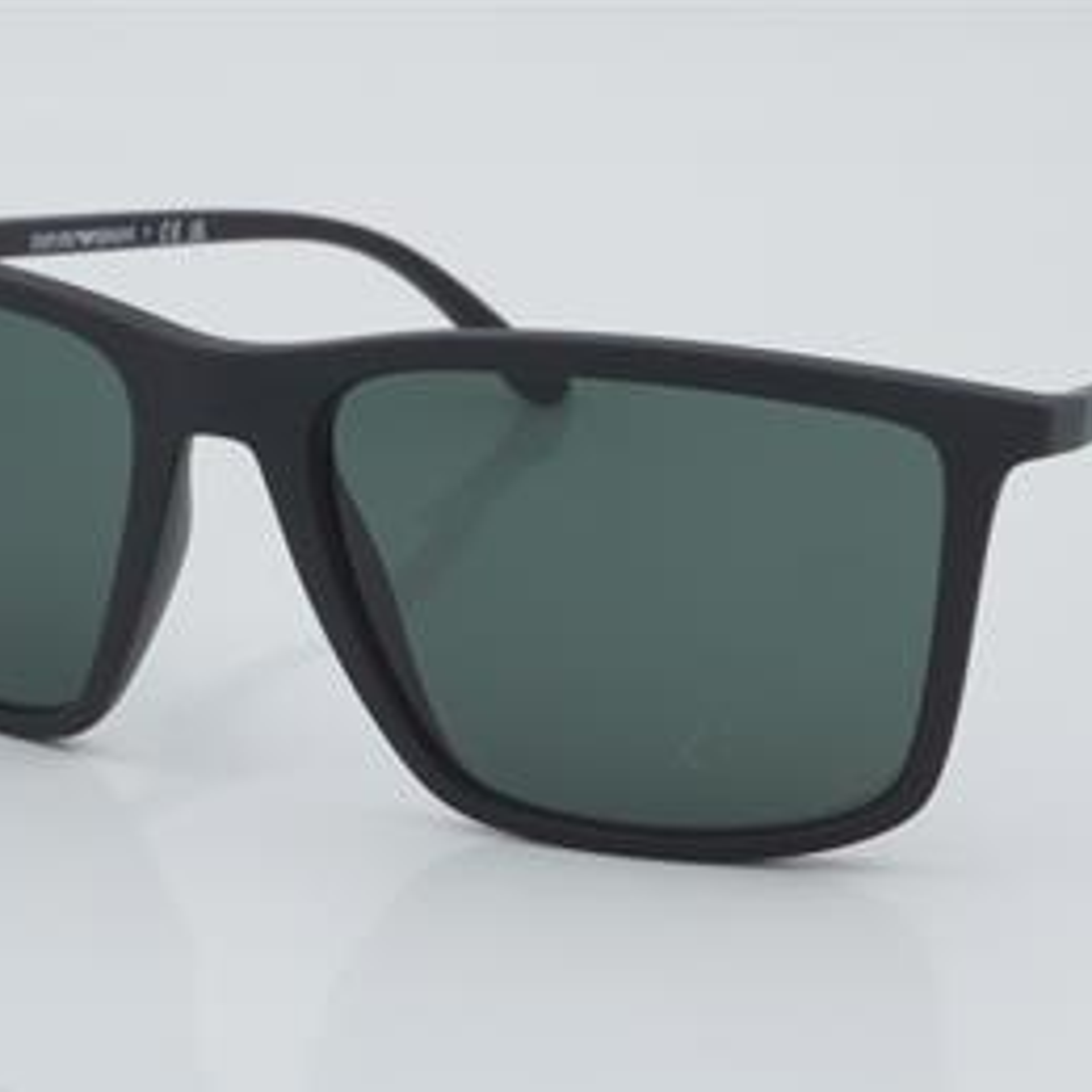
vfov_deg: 16.2
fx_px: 3842
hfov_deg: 16.2
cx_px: 529
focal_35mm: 108
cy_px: 554
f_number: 32
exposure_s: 1/4
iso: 100
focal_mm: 55
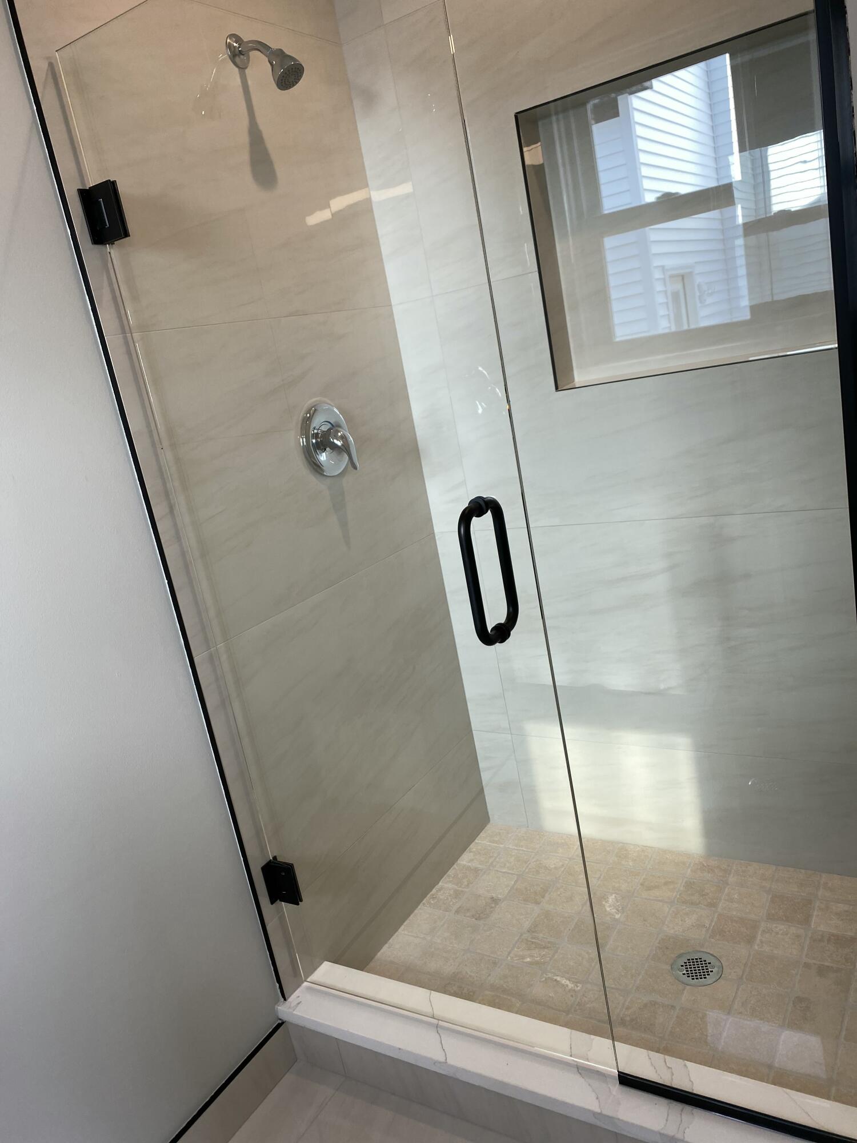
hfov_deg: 53.1
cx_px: 428
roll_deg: +12.6
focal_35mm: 26
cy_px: 572
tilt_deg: -11.7
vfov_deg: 67.3
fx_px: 858
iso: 50
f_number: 1.8
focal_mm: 4.25
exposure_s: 1/120
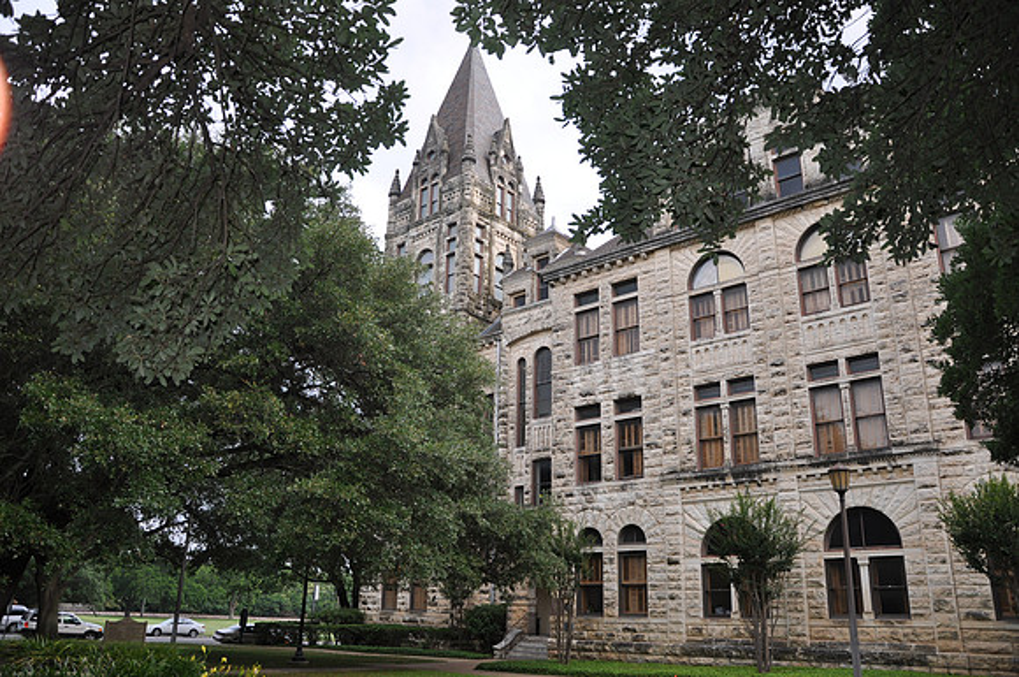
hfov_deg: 67.5
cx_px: 510
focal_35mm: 27
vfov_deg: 47.8
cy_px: 338
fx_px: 763
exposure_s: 1/200
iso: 200
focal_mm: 18
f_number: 3.5
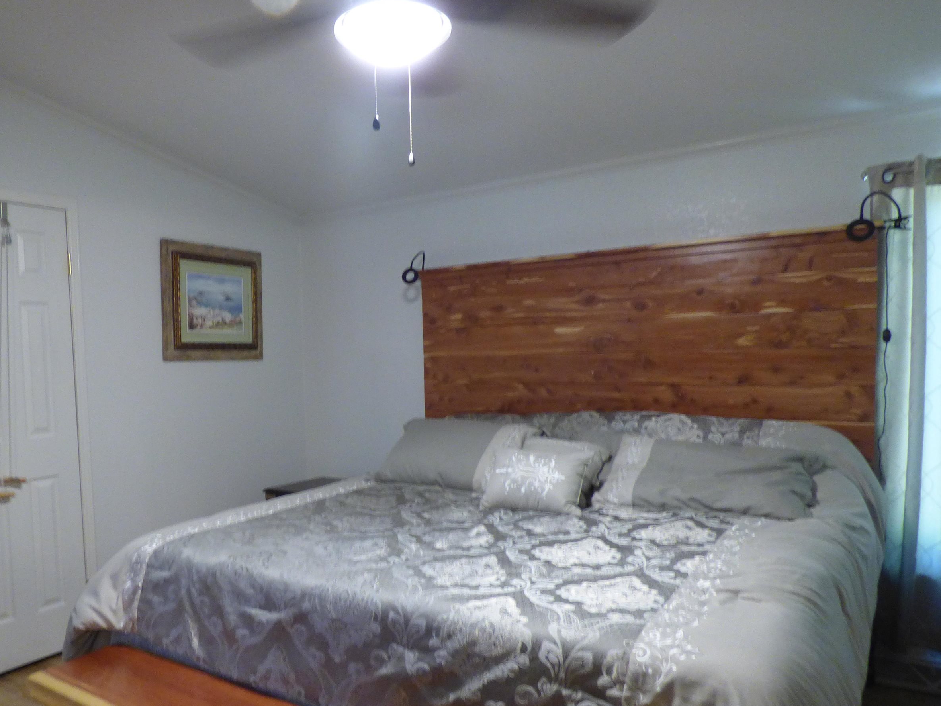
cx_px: 337
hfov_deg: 66.0
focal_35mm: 26
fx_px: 707
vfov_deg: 52.9
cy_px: 399
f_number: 2.8
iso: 400
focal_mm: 3.58
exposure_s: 1/25
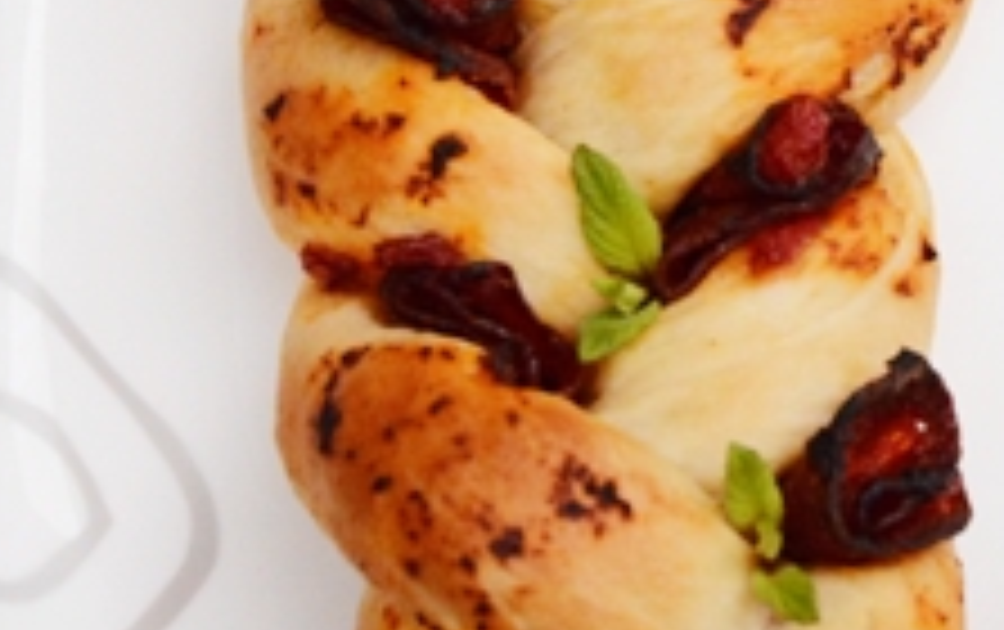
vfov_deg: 8.0
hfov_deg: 12.7
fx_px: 4493
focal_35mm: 164
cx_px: 639
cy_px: 18
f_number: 8
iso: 5000
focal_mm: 48
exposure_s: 1/4000
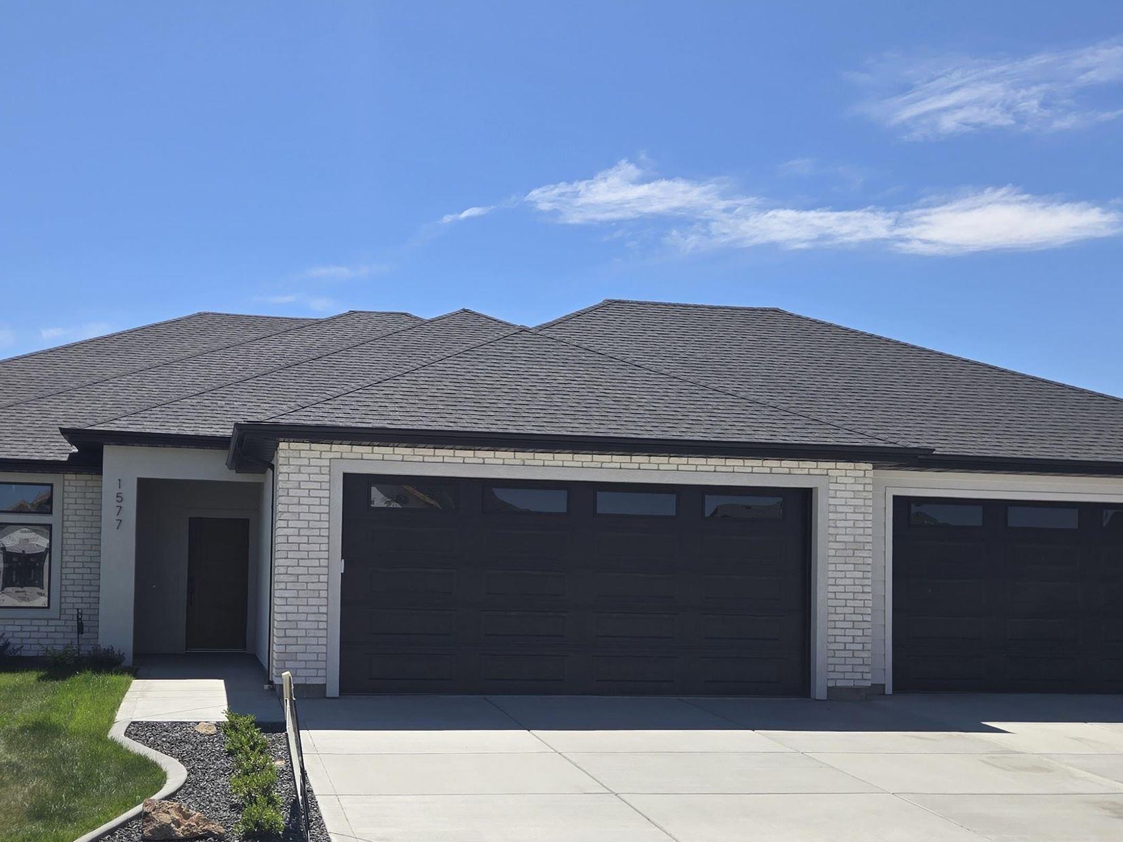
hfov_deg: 43.8
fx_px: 1395
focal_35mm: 43
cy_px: 543
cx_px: 490
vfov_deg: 33.4
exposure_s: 1/2812
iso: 25
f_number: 1.8
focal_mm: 5.4
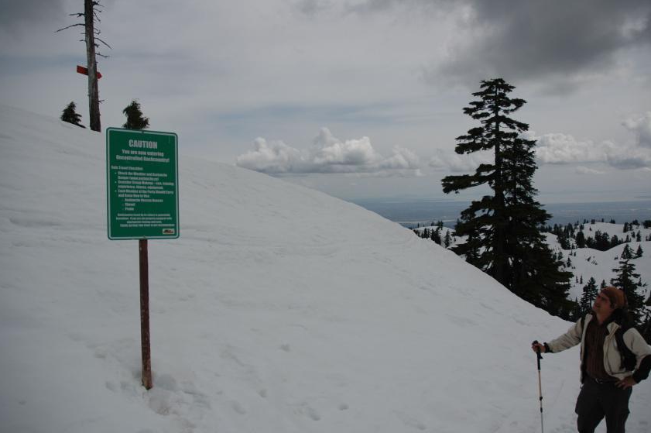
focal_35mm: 28
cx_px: 334
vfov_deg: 46.3
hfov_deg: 65.5
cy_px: 224
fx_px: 506
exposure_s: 1/5000
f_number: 3.5
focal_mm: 18
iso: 200
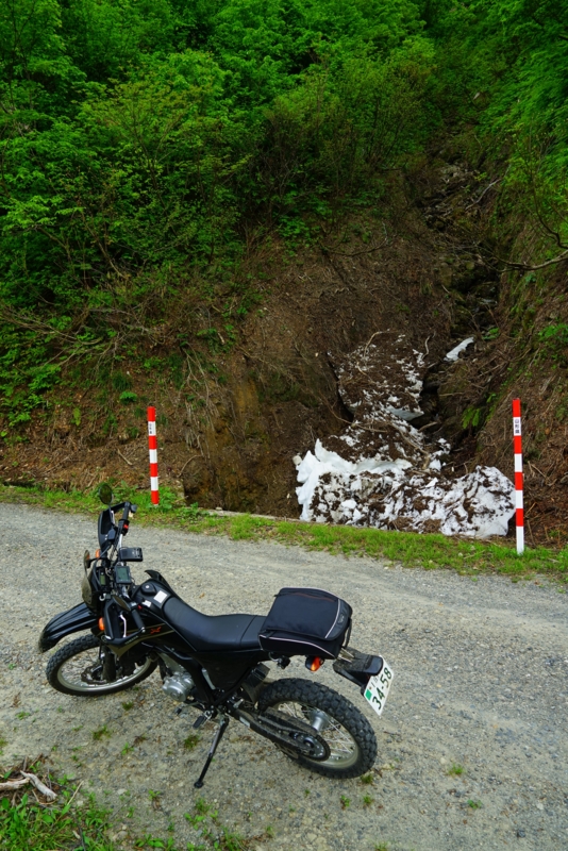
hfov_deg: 53.2
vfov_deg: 73.7
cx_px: 284
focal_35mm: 24
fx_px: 567
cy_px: 426
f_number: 5.6
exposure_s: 1/80
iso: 100
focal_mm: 24
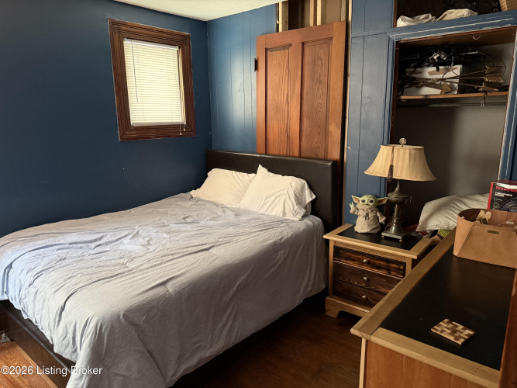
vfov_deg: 56.8
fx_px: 358
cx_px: 258
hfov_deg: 71.6
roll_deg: +0.7
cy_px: 194
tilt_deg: -11.4
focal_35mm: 24
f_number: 1.78
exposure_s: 1/40
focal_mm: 6.76
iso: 800
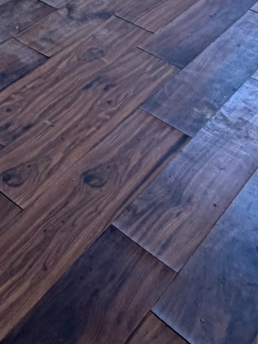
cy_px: -197
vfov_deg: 23.7
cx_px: -194
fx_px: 606
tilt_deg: -14.3
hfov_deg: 19.0
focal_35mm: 61
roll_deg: -1.6
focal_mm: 2.22
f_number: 2.2
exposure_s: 1/121
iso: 250
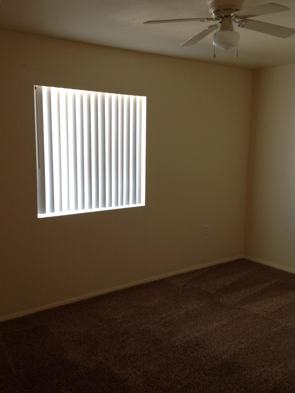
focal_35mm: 37
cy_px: 197
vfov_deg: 50.1
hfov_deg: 38.7
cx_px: 145
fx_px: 420
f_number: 2.4
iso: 50
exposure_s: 1/15
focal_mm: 4.28
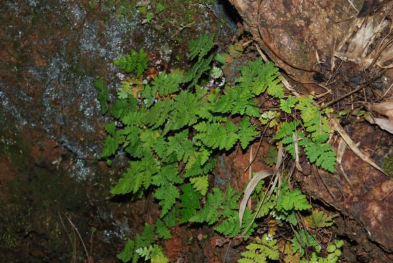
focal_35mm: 105
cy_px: 132
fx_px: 1148
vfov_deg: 13.1
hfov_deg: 19.4
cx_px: 196
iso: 200
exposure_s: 1/60
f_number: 14
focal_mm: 70
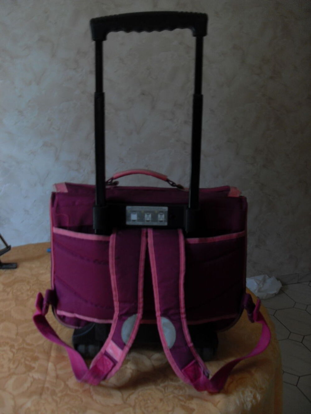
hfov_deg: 41.8
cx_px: 156
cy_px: 207
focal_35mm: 34
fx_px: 407
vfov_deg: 54.0
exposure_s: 1/30
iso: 100
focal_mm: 6.3
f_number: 2.8
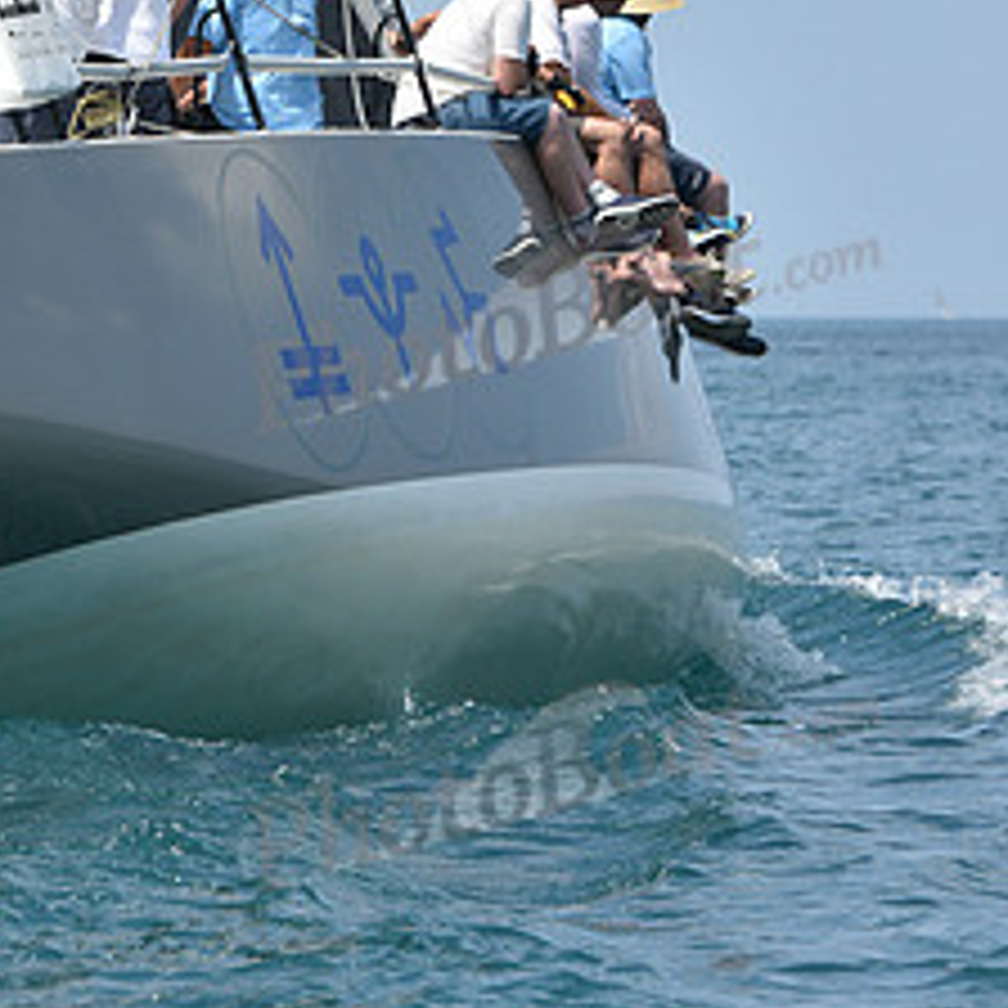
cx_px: 18
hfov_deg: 5.5
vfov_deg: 5.5
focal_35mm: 319
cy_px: 146
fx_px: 10509
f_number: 7.1
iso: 250
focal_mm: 145
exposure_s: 1/1250
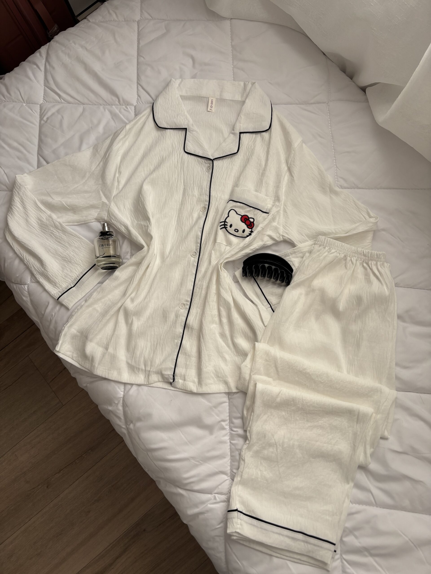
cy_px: 287
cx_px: 216
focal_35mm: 26
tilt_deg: -75.9
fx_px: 432
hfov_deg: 53.1
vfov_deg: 67.3
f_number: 1.6
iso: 50
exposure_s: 1/584
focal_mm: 5.96
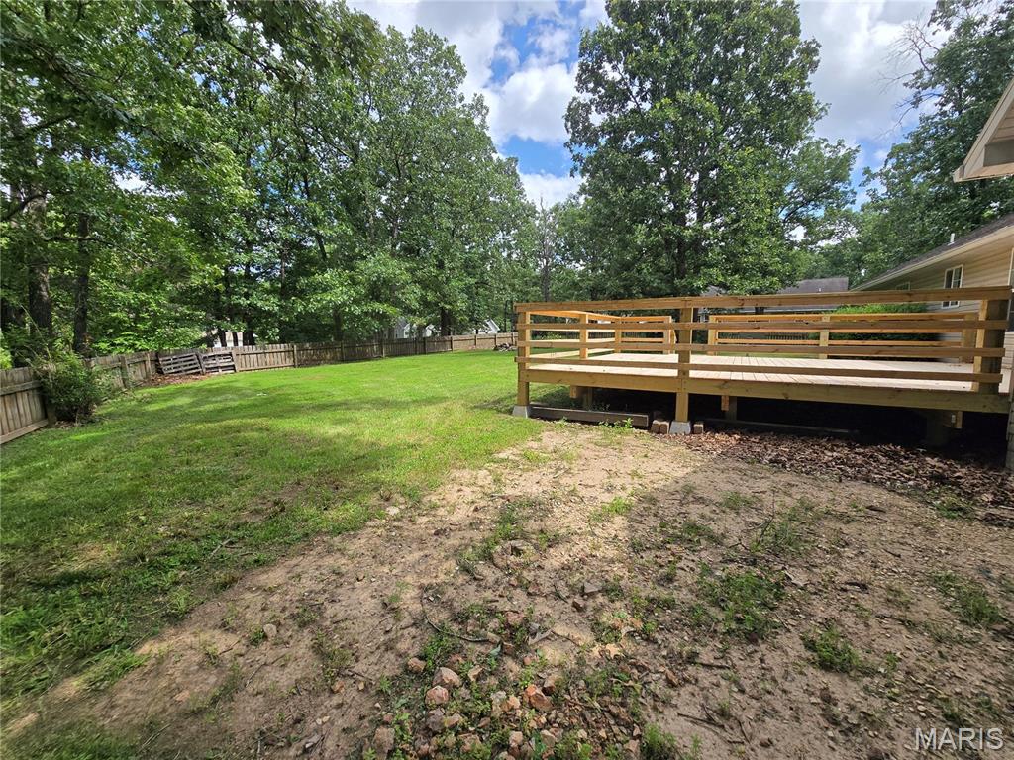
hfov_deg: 106.2
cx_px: 507
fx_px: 381
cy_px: 380
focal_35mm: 13
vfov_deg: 89.9
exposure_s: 1/1142
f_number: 2.2
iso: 50
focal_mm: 2.2
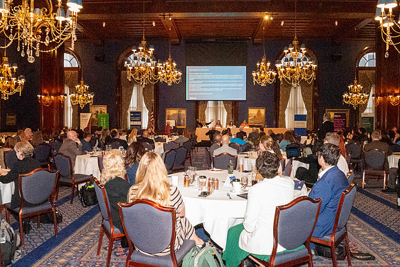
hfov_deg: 67.4
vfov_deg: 48.0
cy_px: 134
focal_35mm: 27
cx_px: 200
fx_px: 300
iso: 25600
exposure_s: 1/60
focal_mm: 18
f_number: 11
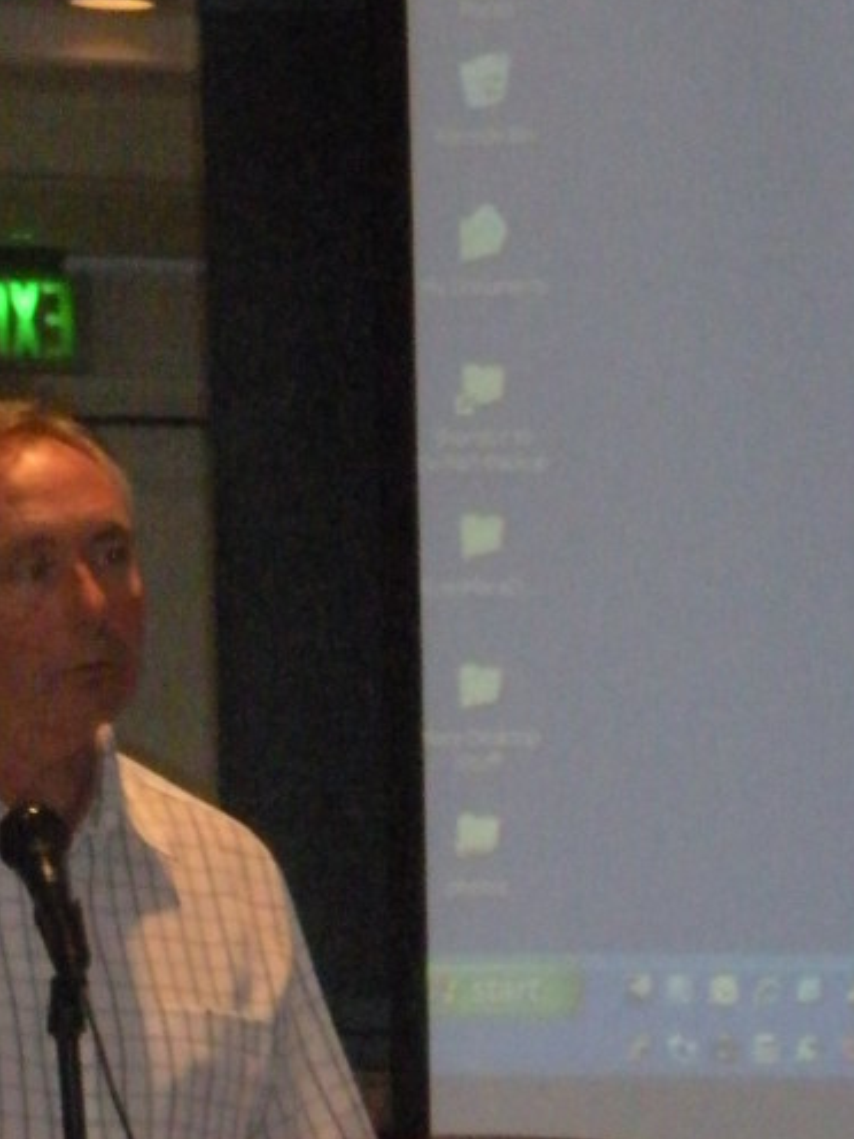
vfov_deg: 7.2
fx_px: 9046
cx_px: -21
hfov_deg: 5.4
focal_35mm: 275
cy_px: 913
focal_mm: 17.4
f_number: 5
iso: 800
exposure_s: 1/125
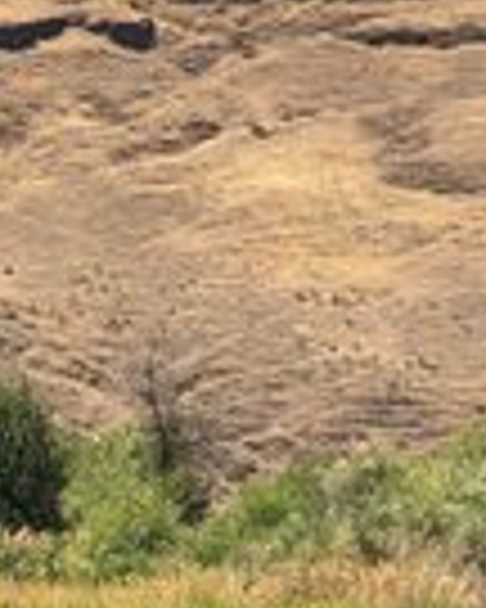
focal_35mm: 271
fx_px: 4872
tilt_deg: -2.5
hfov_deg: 5.7
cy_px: 824
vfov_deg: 7.1
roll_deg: +0.0
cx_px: 459
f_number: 2.4
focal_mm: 6
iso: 16
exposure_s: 1/867
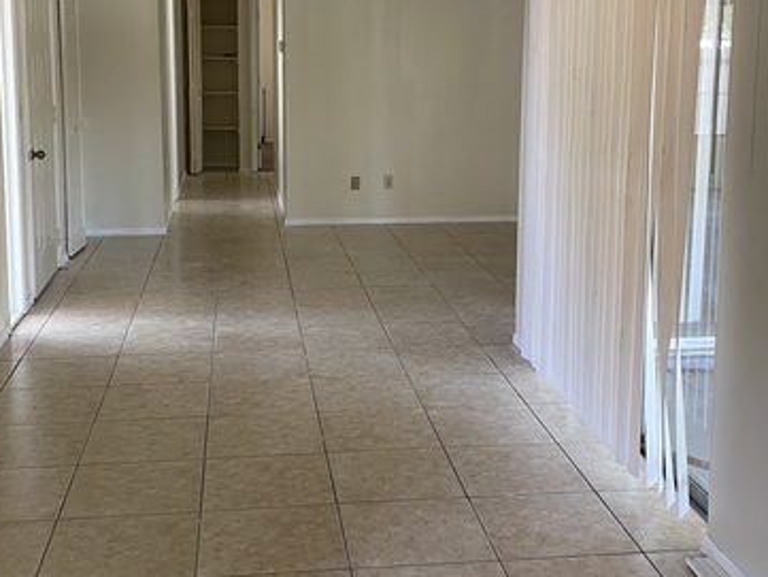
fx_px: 1065
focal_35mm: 48
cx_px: 405
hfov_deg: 39.6
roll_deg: -0.3
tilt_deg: -8.0
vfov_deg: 30.1
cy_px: 207
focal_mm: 4.2
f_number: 1.6
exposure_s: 1/60
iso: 200
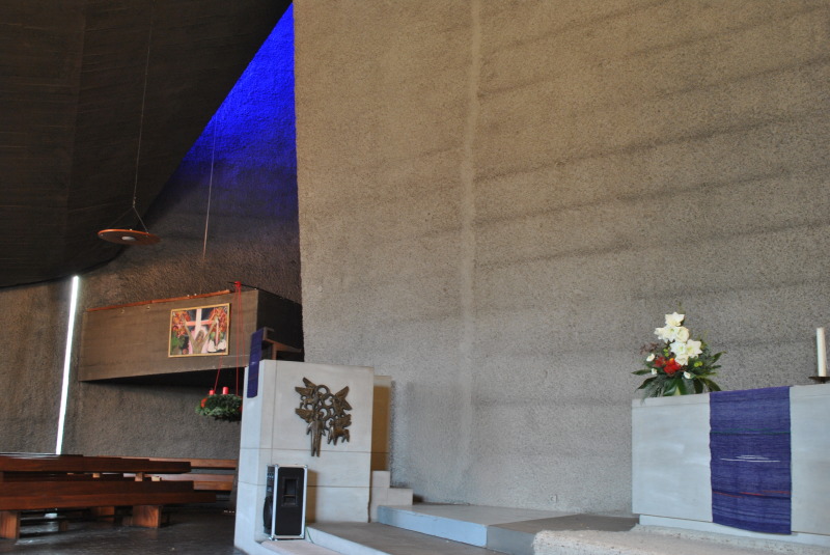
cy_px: 278
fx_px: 900
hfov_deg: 49.5
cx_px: 415
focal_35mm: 39
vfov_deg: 34.3
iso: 400
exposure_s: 1/1.3
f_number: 8
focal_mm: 26
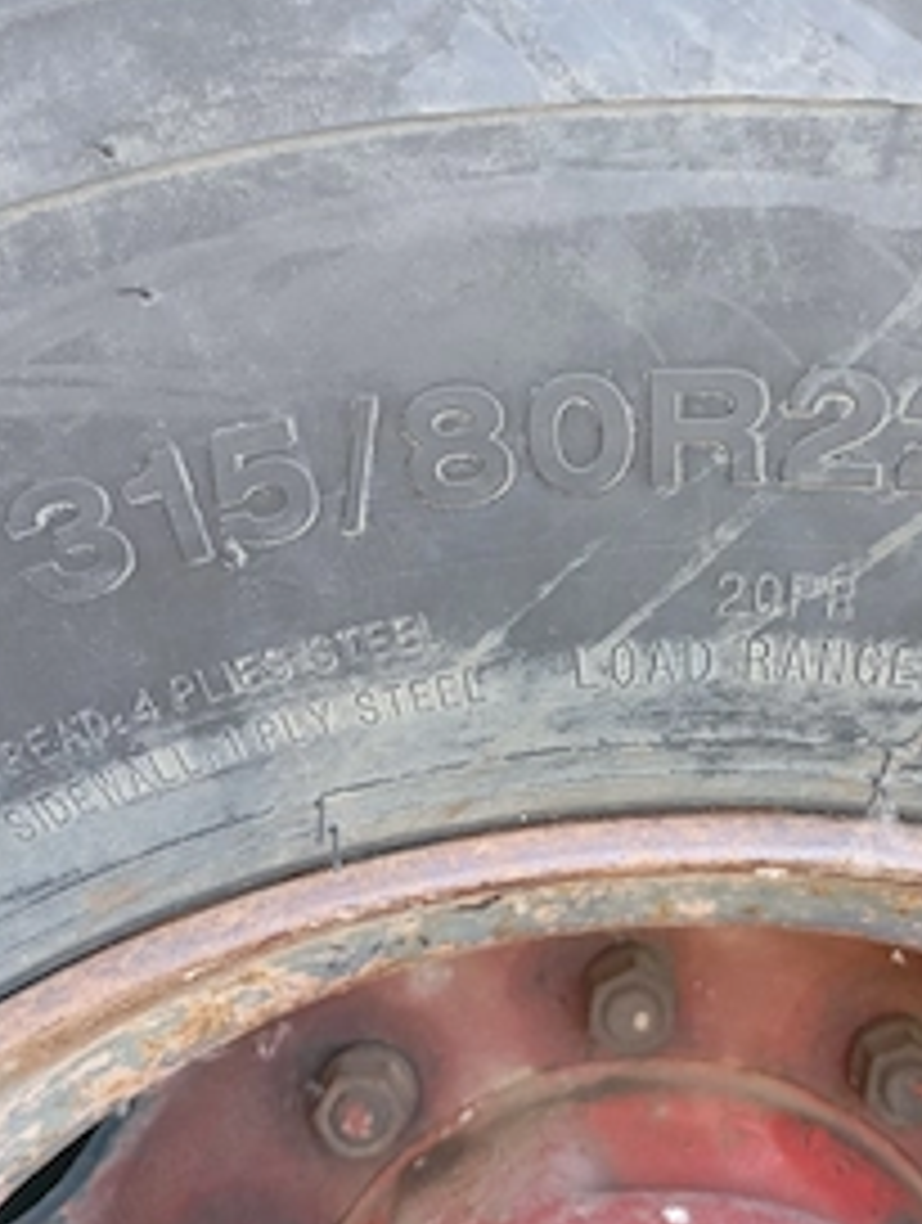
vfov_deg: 45.7
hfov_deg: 34.9
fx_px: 1452
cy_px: 576
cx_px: 612
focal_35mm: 41
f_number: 1.8
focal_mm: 4.27
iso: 352
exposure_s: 1/33.3
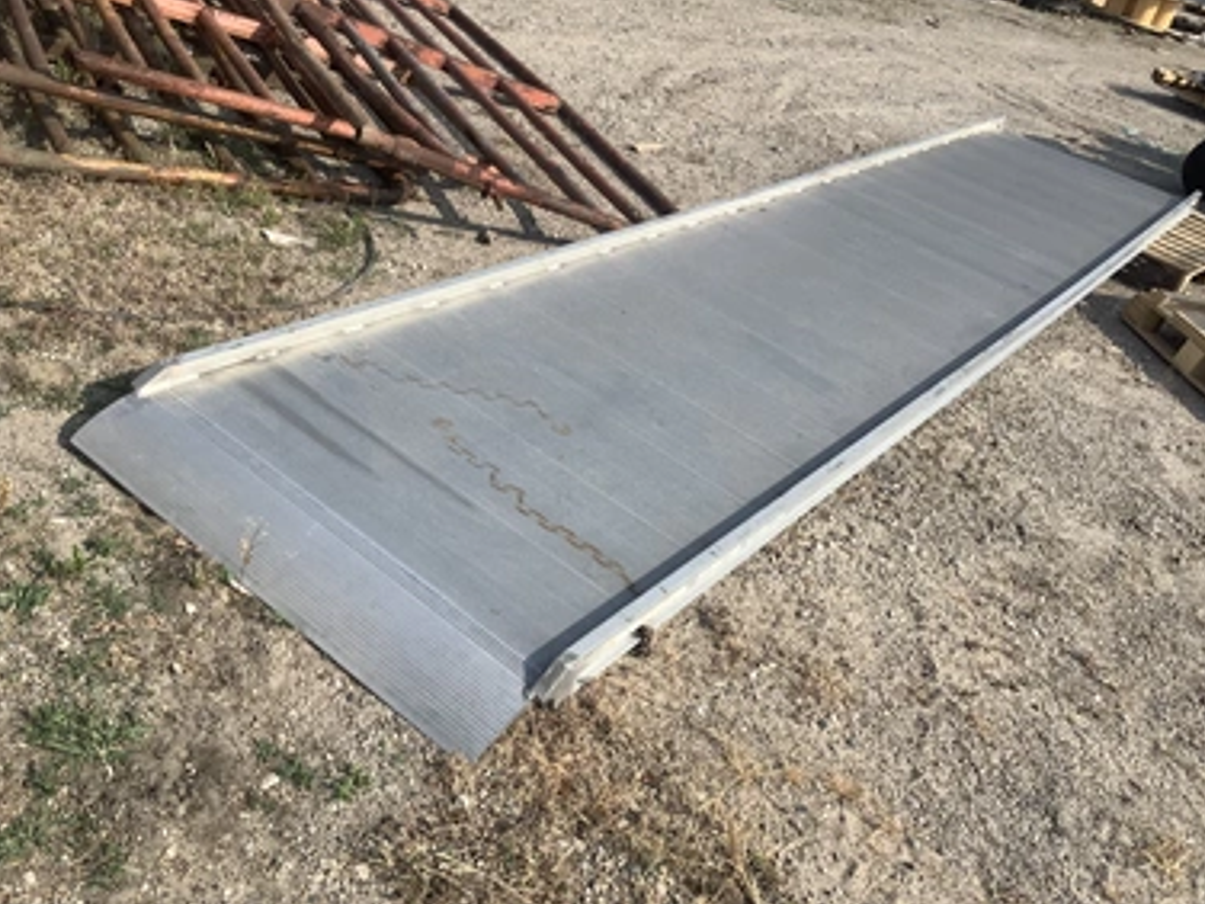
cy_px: 449
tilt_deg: -30.1
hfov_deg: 55.4
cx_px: 609
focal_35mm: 33
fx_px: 1149
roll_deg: -16.7
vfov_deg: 42.9
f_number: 2.4
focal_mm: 3.3
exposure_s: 1/1456
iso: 25
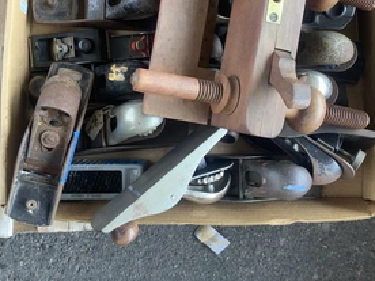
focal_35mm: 45
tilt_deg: -81.6
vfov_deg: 31.8
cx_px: 171
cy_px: 80
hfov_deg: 42.0
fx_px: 487
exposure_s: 1/120
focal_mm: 3.3
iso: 50
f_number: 2.4
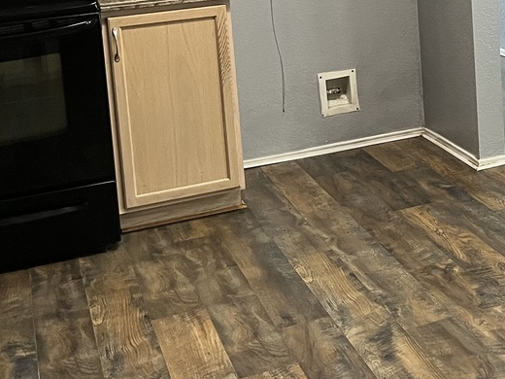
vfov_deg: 19.6
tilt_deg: -5.0
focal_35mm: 72
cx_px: 572
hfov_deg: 24.9
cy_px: -38
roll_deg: +2.4
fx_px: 1050
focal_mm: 5.1
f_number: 1.6
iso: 125
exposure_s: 1/60
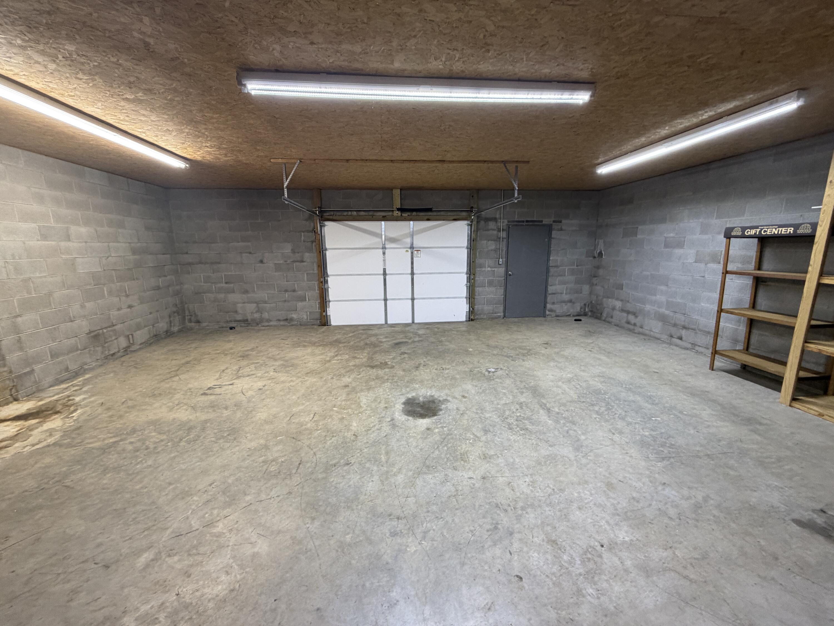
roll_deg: +0.6
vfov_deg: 85.7
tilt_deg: -11.6
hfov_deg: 102.1
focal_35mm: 14
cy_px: 313
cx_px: 417
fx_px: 337
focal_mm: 2.22
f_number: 2.2
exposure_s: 1/60
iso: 200
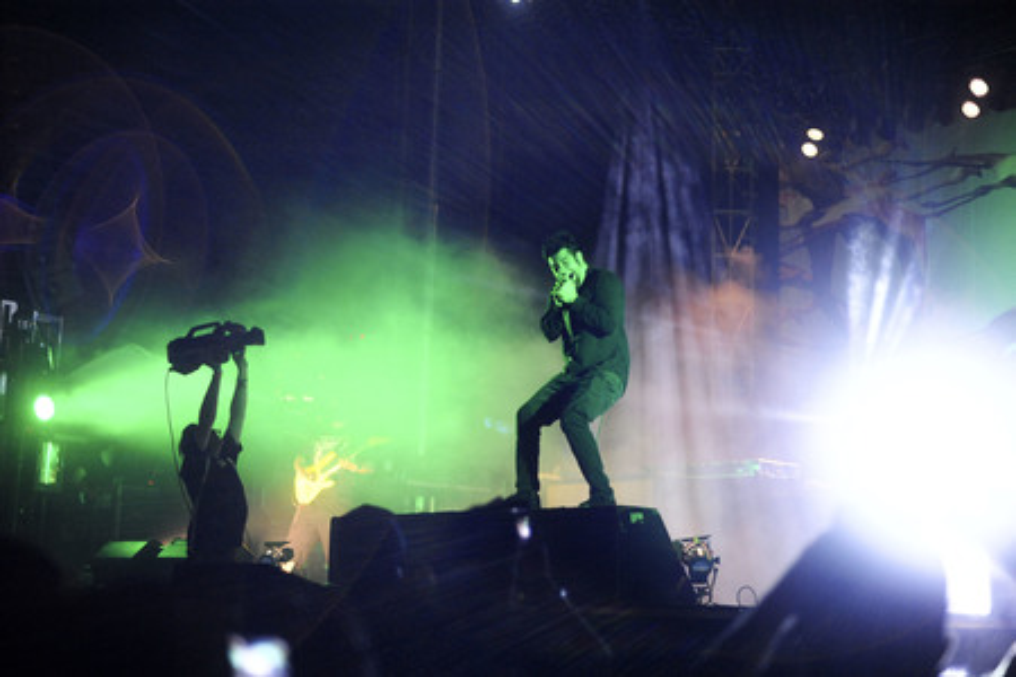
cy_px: 338
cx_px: 508
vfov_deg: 27.0
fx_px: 1411
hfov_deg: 39.6
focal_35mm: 50
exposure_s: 1/400
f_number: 1.8
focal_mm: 50
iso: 3200
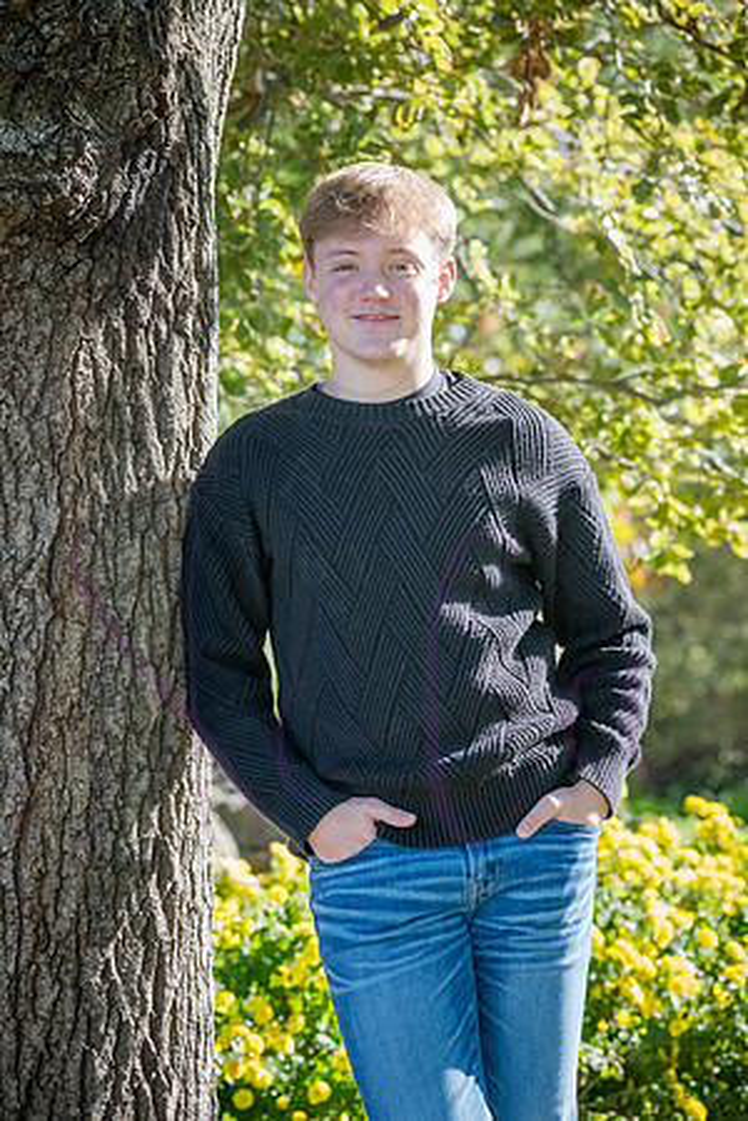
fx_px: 4207
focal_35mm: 135
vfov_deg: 15.2
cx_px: 374
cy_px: 560
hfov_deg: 10.2
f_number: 7.1
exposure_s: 1/500
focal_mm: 135
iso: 800
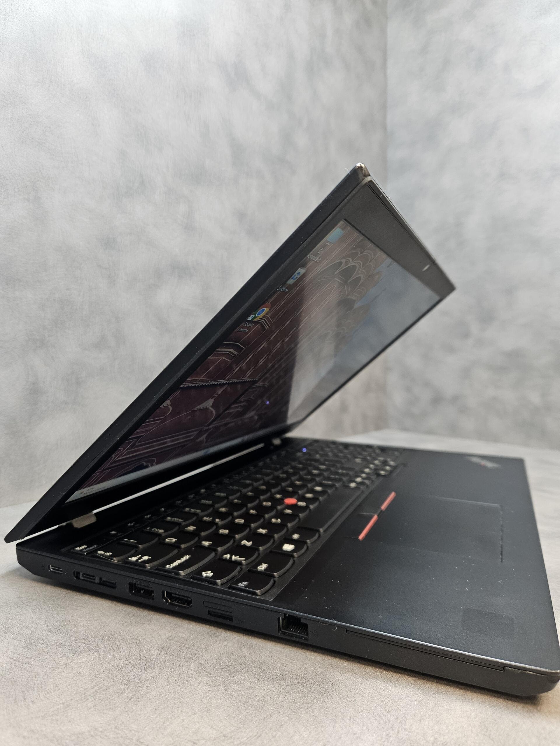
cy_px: 373
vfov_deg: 73.9
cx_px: 280
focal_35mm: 23
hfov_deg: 58.9
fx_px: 496
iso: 250
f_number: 1.8
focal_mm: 5.4
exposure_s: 1/100
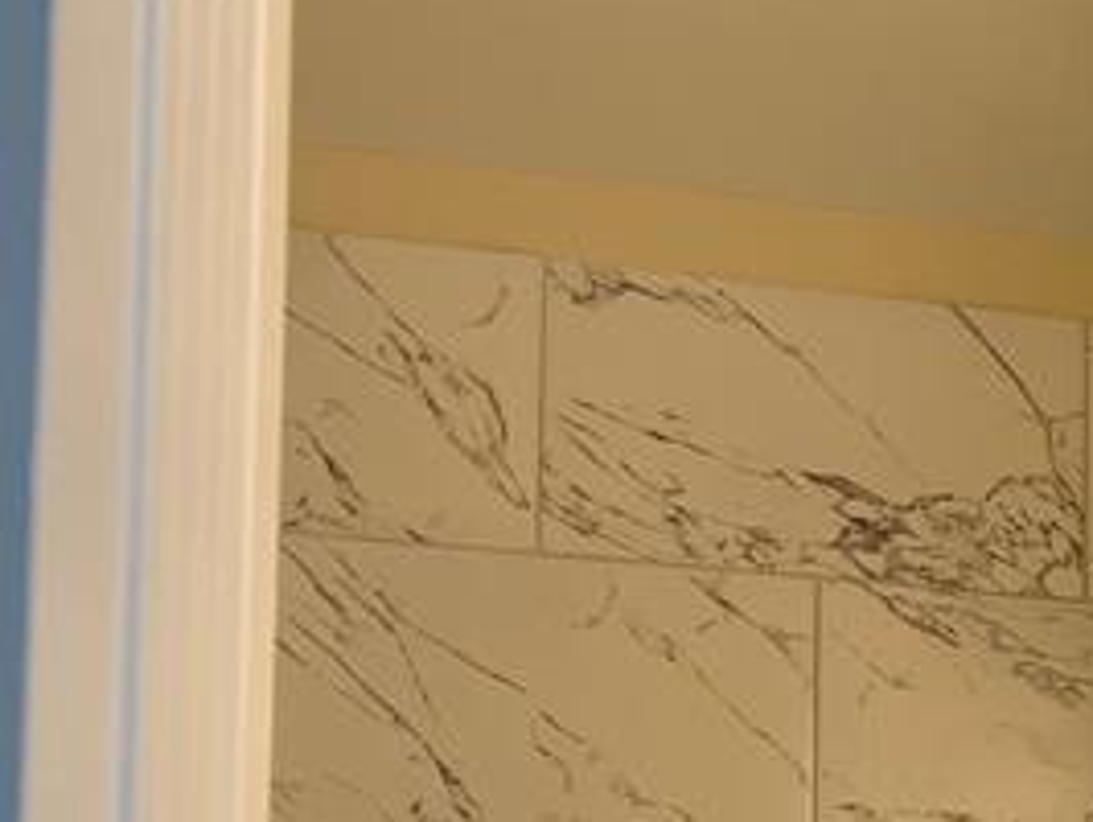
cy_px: 1089
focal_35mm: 100
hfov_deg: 17.4
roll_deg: +0.3
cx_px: 1709
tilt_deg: +3.8
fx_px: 3160
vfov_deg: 14.2
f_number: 1.5
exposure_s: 1/121
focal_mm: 5.7
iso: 100
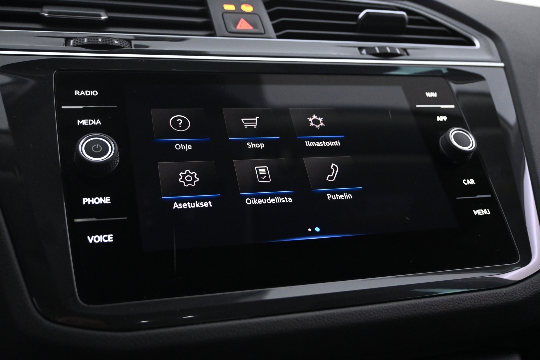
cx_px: 270
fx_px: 551
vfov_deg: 36.2
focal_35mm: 37
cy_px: 180
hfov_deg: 52.2
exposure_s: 1/25
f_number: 4.2
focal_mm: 24.5
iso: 3200
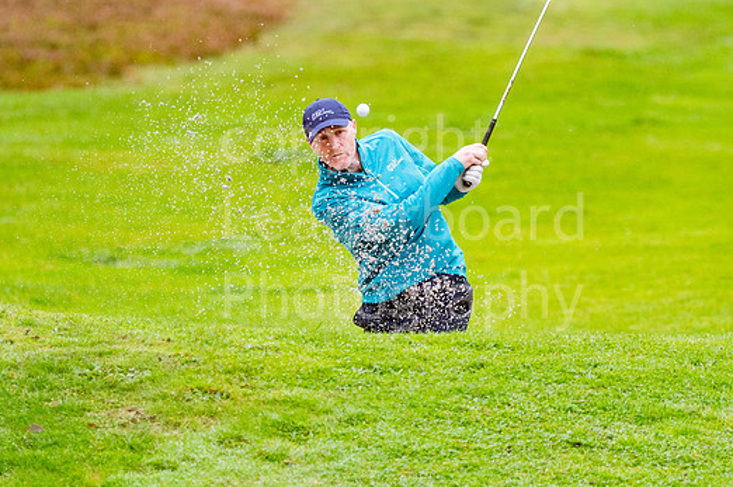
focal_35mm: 574
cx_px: 346
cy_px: 270
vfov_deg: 2.4
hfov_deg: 3.6
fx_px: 11676
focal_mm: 300
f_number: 4
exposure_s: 1/1250
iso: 640
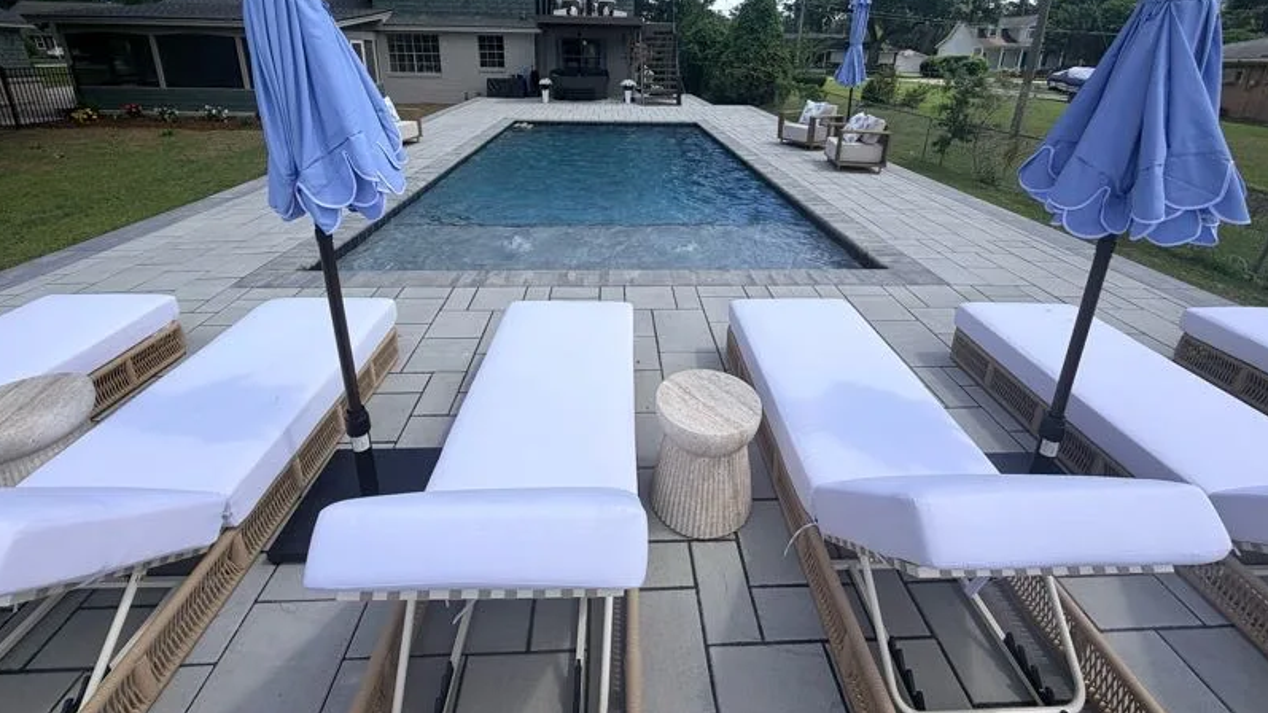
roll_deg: -0.4
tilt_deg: -16.7
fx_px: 538
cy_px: 220
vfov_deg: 64.8
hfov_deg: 99.4
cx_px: 643
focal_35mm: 16
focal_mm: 2.22
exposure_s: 1/901
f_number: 2.2
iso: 20
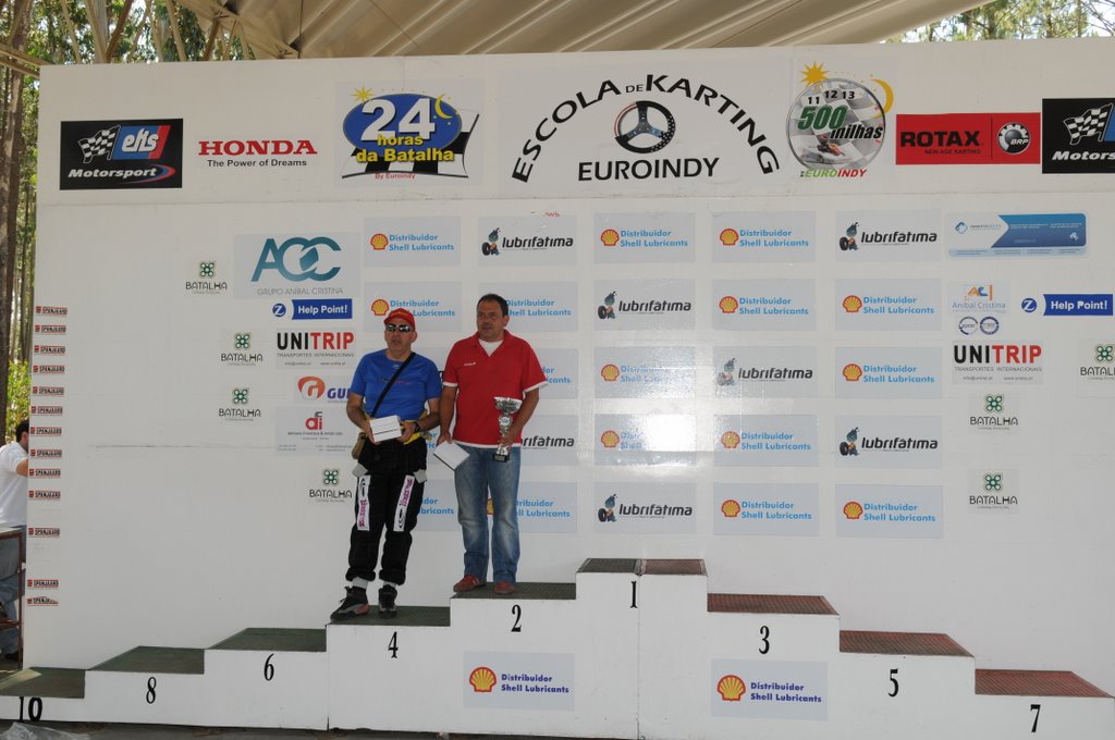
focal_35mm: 36
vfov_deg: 36.8
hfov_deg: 53.2
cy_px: 370
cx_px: 558
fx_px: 1114
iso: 200
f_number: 8
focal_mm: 24
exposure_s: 1/60
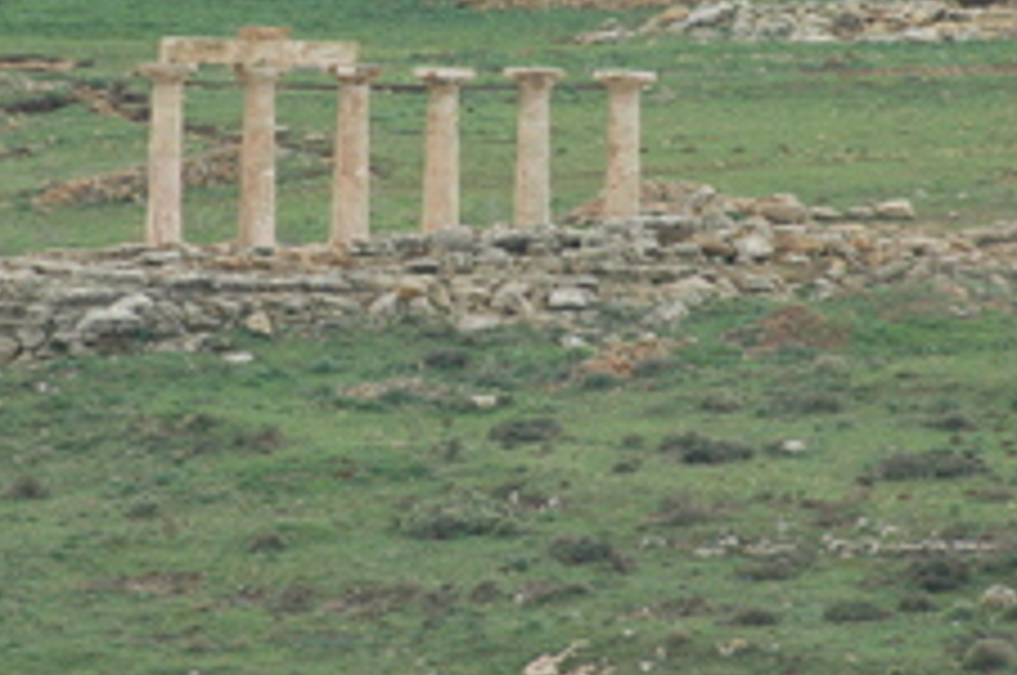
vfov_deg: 2.4
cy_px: 108
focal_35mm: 583
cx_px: 436
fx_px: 16446
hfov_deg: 3.5
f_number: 7.1
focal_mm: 200
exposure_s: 1/800
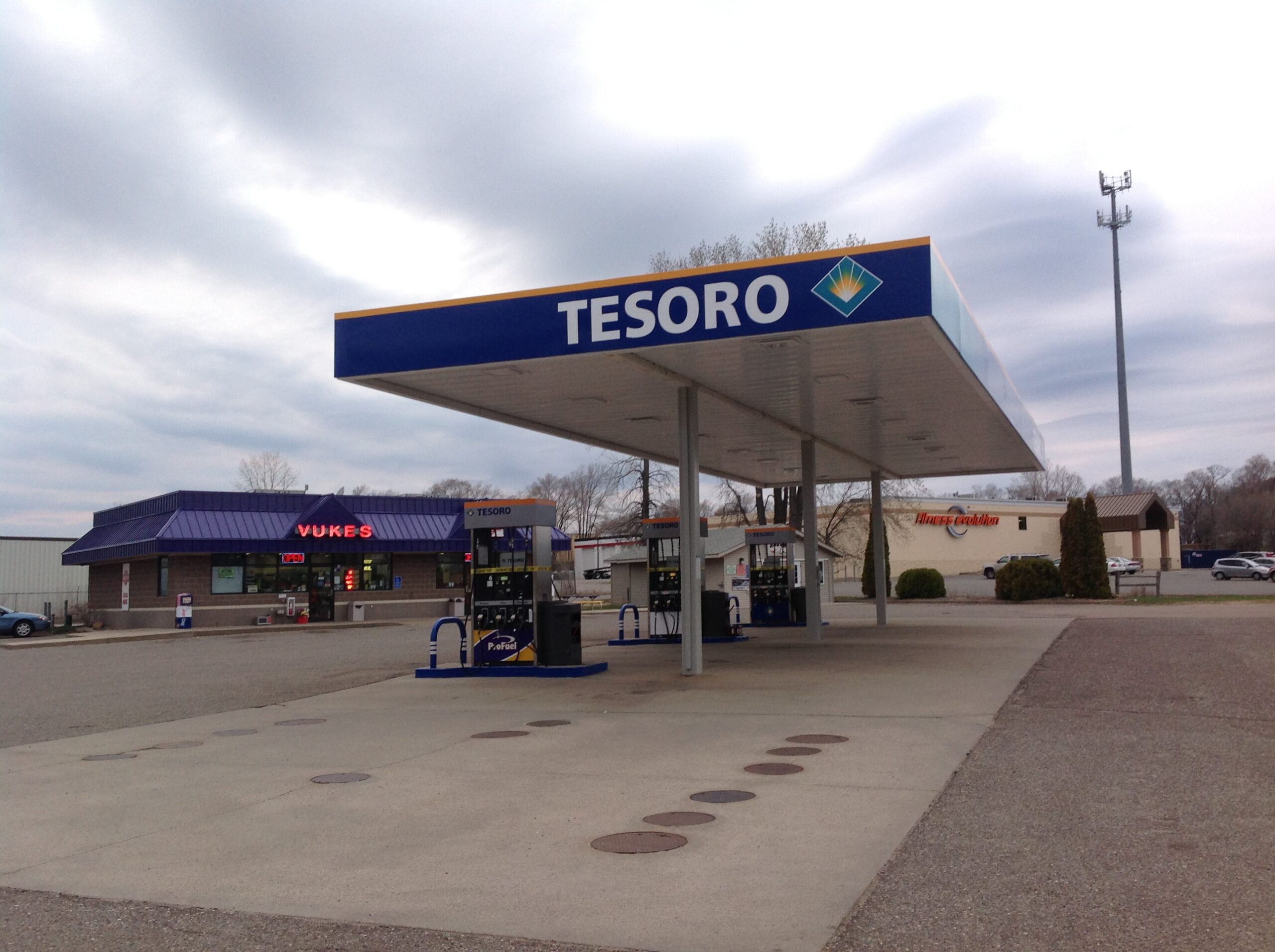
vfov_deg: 40.6
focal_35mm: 35
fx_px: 1287
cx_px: 638
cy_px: 476
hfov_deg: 52.7
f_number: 2.4
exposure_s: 1/184
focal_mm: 4.28
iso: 50
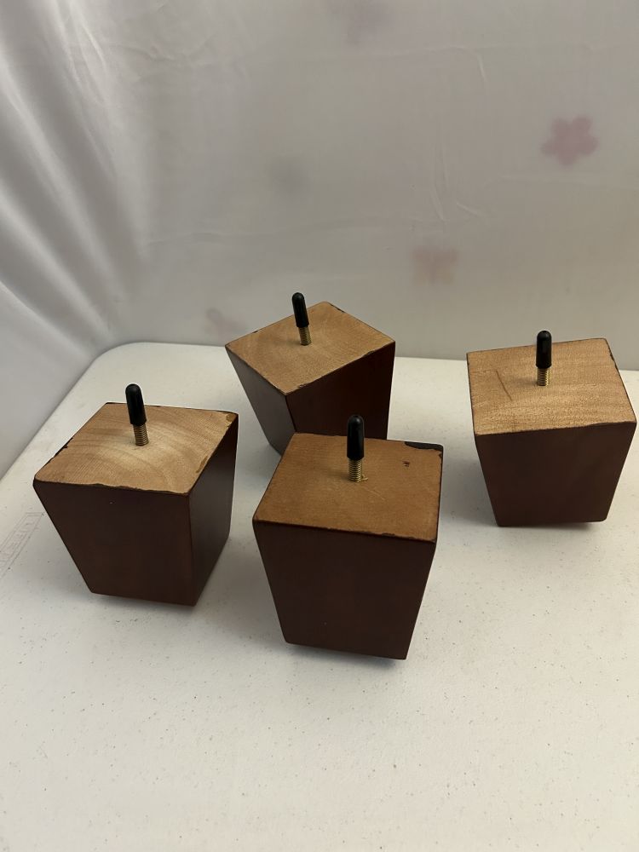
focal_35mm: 26
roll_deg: +1.4
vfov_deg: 67.3
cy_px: 426
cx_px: 320
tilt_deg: -38.1
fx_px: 640
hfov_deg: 53.1
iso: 400
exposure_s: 1/60
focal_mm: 5.7
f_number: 1.5
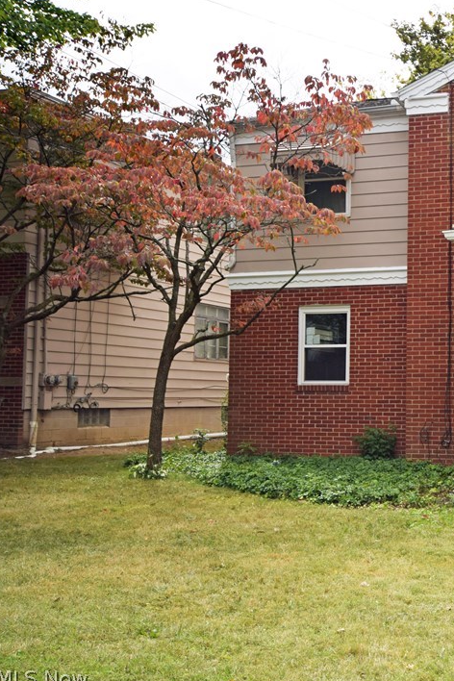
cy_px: 345
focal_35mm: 46
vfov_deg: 42.7
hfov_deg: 26.6
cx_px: 513
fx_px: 870
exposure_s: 1/200
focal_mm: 20
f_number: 7.1
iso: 100
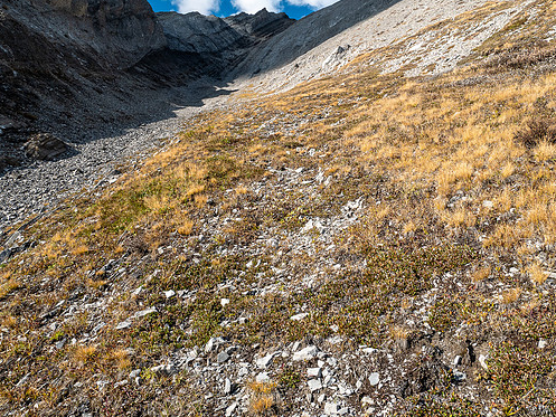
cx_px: 275
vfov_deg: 49.6
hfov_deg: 63.4
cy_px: 182
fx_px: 450
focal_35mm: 28
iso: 200
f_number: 8
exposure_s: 1/125
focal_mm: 12
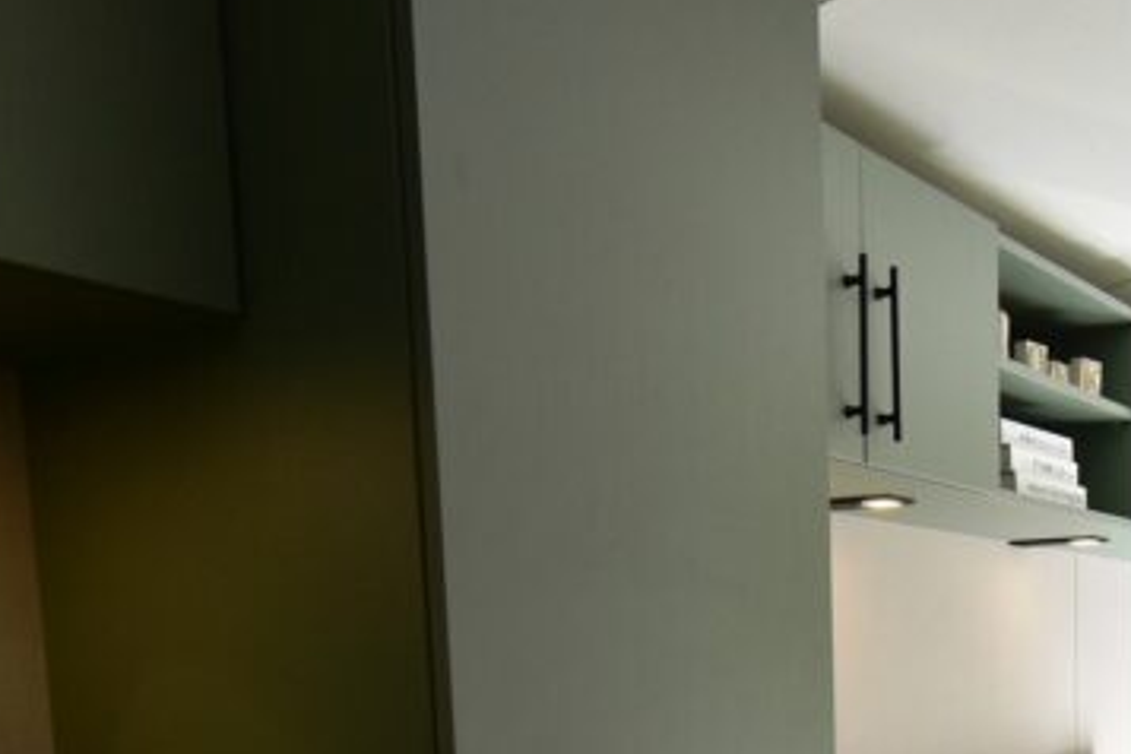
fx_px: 1351
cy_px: 879
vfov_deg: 27.8
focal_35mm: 43
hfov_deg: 42.6
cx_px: 963
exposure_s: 1/60
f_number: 5.6
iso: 200
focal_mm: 10
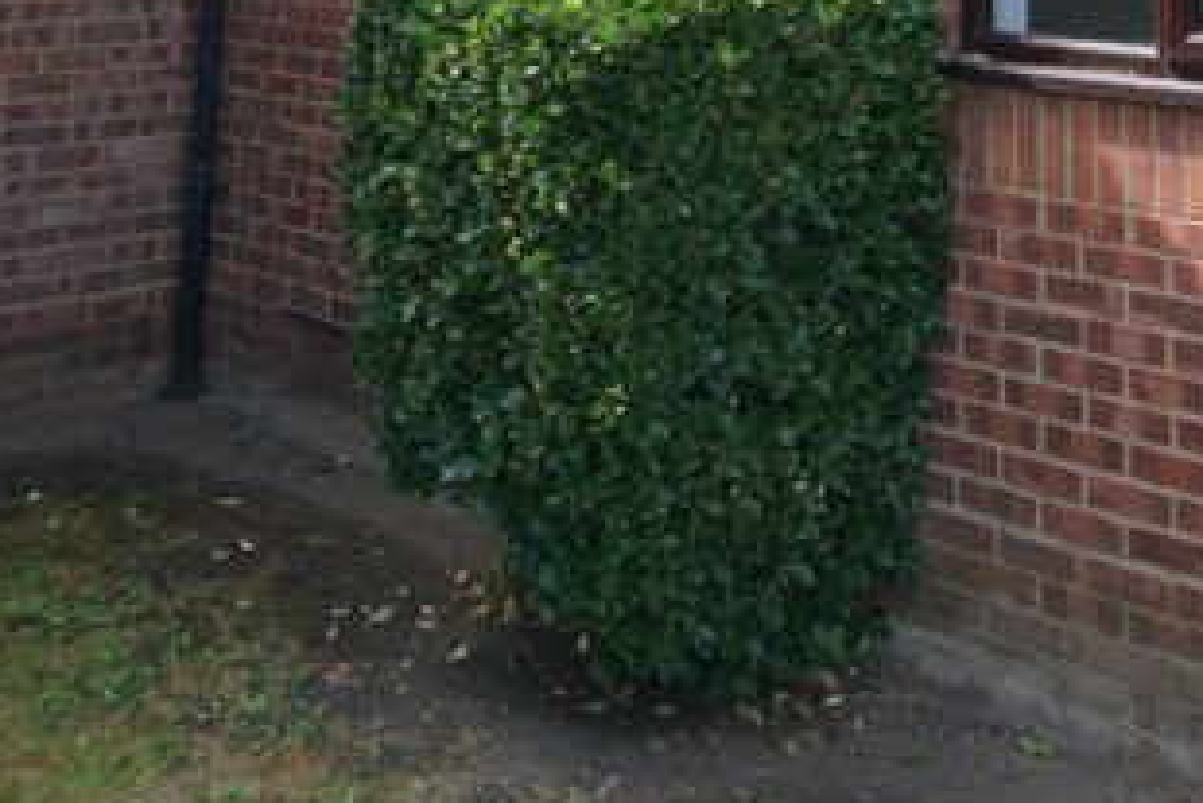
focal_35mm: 62
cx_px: 881
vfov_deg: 18.1
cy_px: -576
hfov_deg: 31.9
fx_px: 2073
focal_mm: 16
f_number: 7.1
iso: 100
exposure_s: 1/100
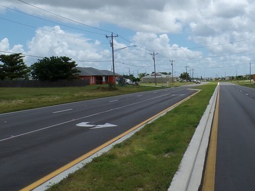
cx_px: 223
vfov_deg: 25.6
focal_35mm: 57
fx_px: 420
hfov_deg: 32.3
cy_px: 98
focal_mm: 4.3
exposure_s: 1/750
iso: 100
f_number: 5.8
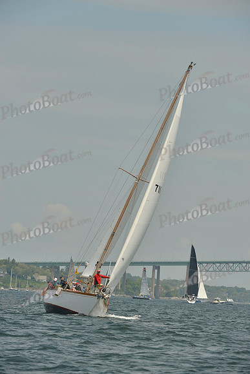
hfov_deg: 5.7
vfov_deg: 8.6
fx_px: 2498
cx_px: 125
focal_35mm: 240
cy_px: 187
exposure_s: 1/1000
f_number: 10
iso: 280
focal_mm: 240
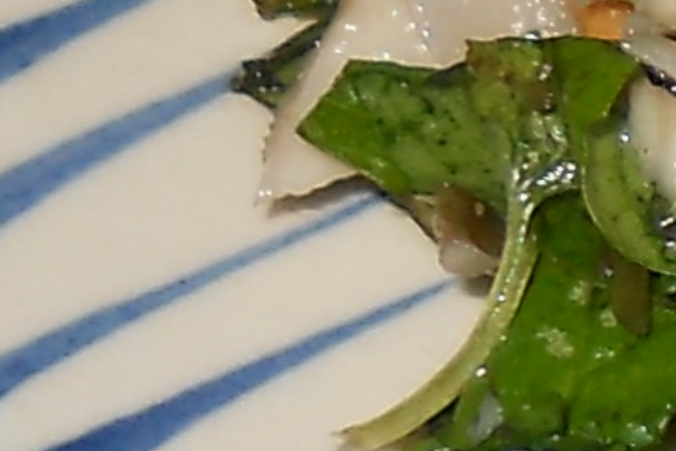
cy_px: -217
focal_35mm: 319
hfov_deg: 6.0
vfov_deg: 4.3
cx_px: 2054
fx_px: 5992
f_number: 5.5
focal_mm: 6.72
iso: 80
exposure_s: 1/30
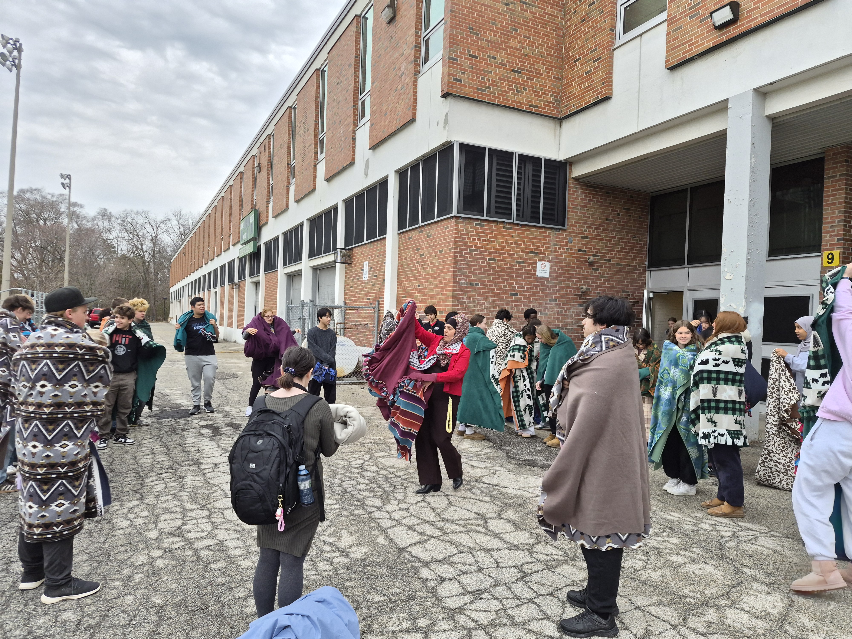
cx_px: 426
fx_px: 566
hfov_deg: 73.9
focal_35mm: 23
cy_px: 320
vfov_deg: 58.9
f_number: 1.8
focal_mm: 5.4
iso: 80
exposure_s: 1/1096
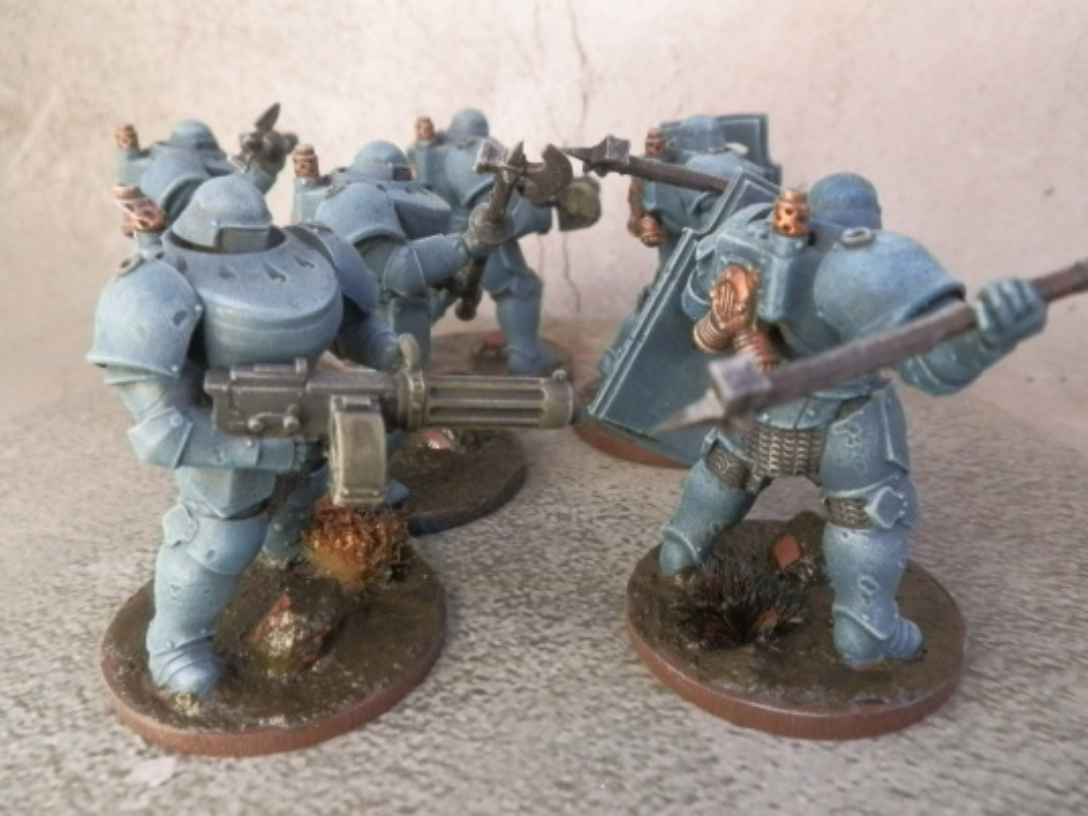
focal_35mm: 28
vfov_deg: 49.7
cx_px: 544
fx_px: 880
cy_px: 408
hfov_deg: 63.4
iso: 400
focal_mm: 5
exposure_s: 1/60
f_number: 3.1
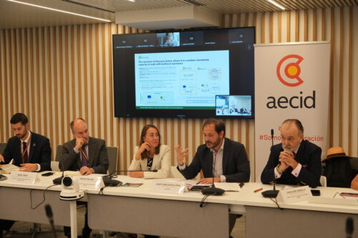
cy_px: 119
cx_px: 179
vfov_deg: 26.5
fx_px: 507
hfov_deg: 38.9
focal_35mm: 51
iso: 250
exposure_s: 1/125
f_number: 2.8
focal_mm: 34
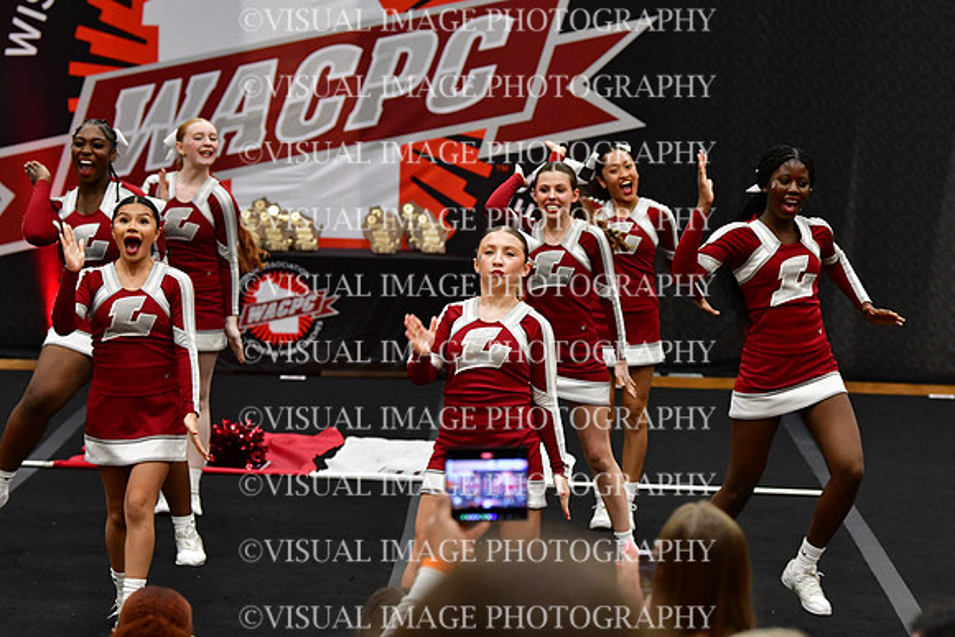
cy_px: 318
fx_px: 4060
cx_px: 478
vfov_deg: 9.0
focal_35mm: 153
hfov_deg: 13.4
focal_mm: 102
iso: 4000
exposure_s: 1/500
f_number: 4
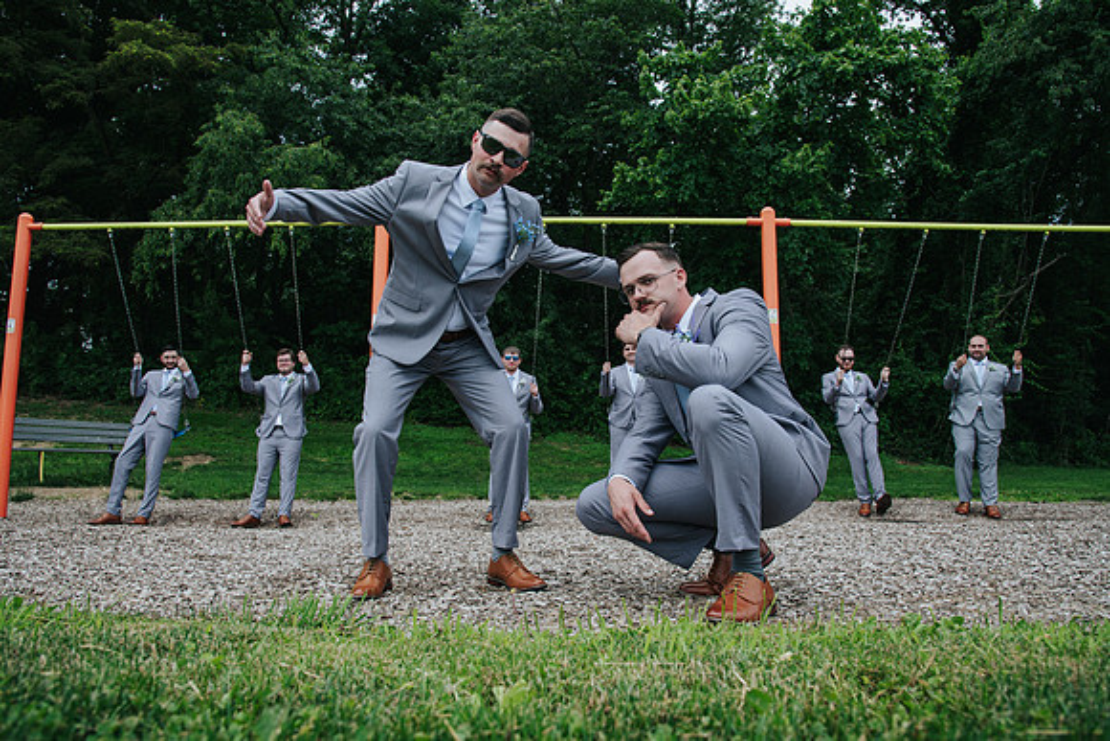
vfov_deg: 52.2
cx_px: 555
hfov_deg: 72.5
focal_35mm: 25
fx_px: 756
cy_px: 370
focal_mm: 24
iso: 200
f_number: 8
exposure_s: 1/250
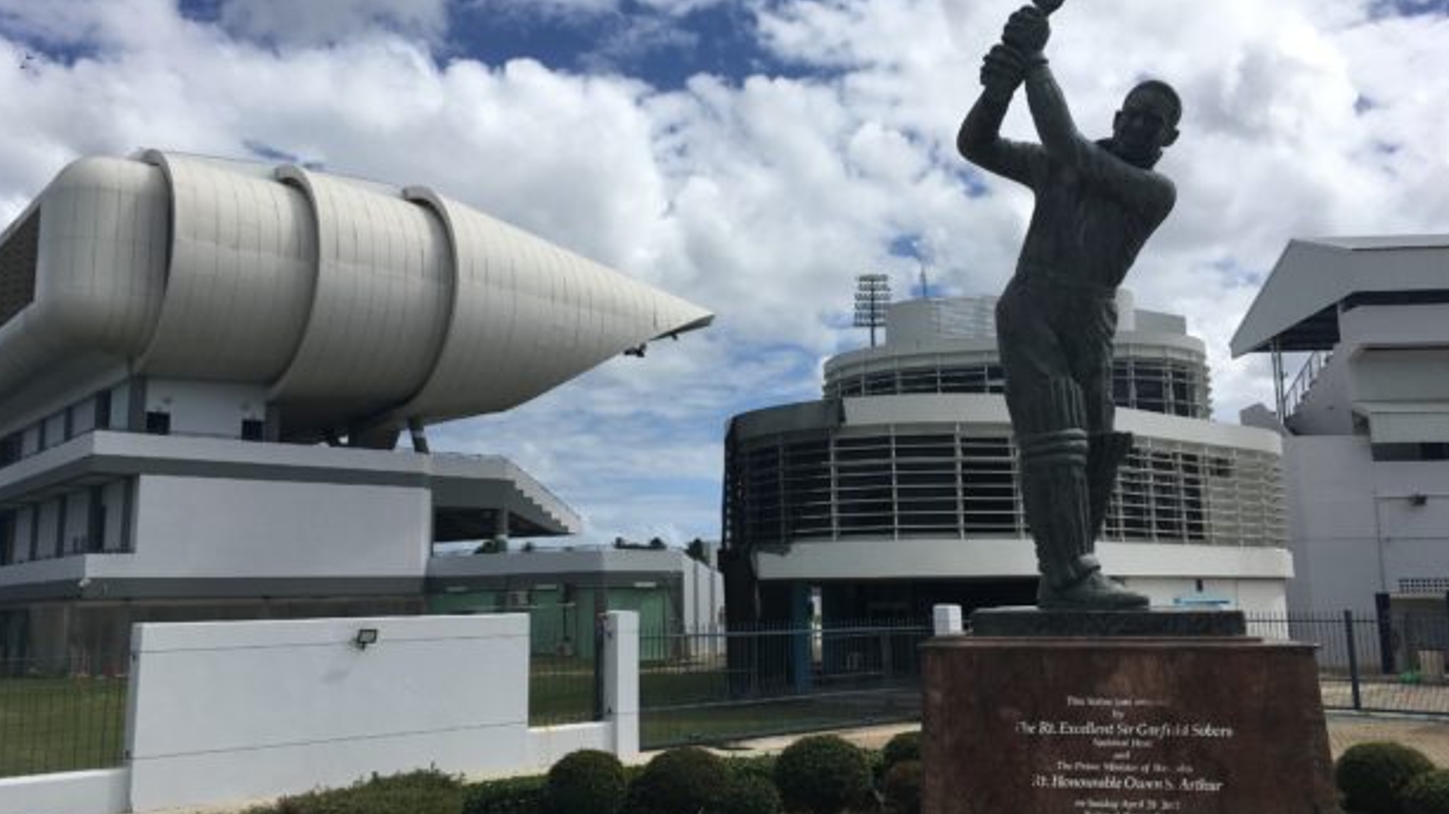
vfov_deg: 36.7
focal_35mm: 32
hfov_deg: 61.0
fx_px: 1229
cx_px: 722
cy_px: 392
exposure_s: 1/4274
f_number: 2.2
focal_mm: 4.15
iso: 25
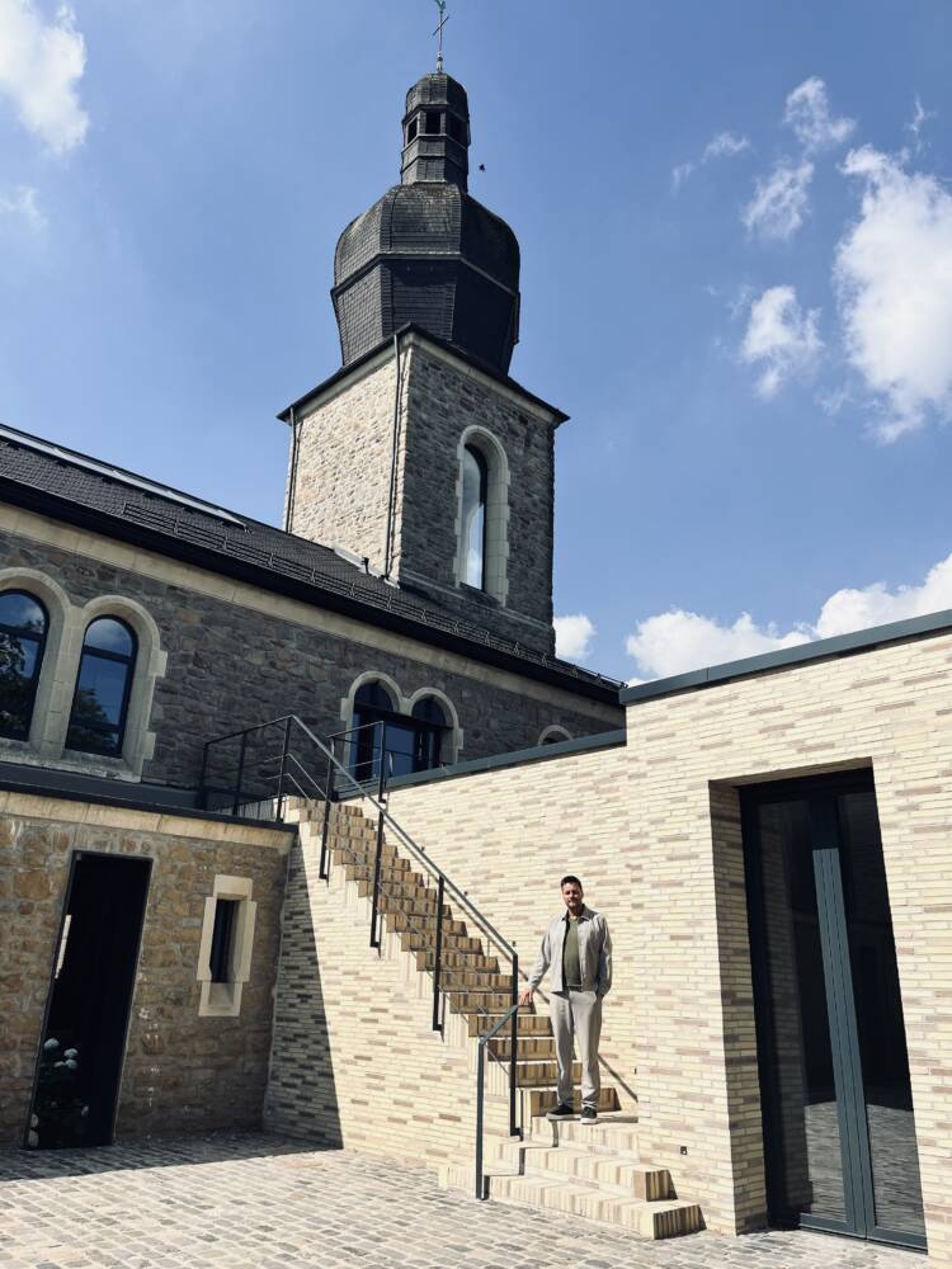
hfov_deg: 53.1
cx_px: 476
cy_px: 634
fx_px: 953
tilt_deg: +21.9
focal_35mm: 26
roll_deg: -2.6
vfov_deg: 67.3
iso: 50
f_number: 1.6
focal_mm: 5.1
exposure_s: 1/4149
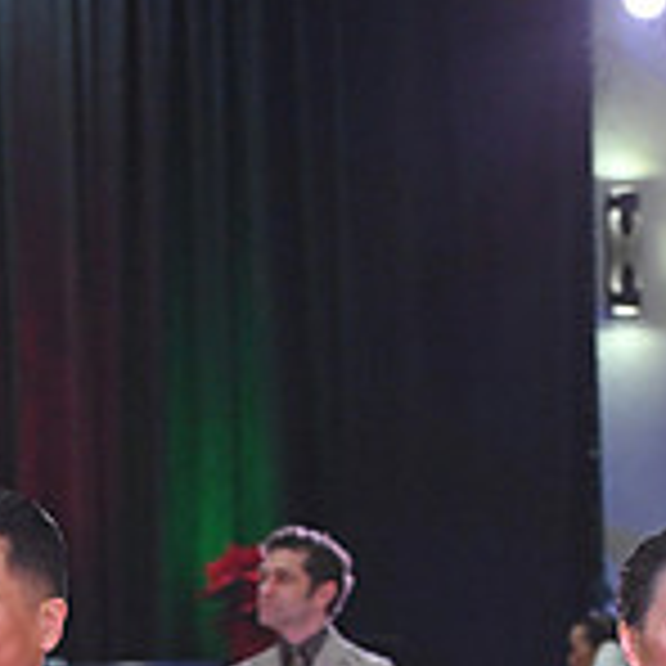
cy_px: 1256
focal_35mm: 287
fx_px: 6247
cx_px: 403
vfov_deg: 6.0
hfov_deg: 6.1
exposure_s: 1/400
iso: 3200
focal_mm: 86
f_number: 5.6
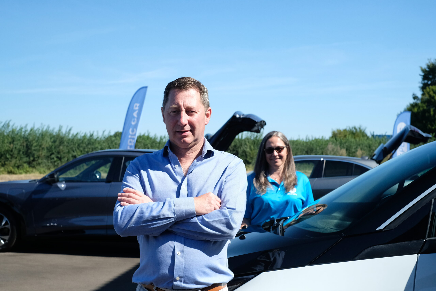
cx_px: 218
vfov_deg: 25.5
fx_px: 642
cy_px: 146
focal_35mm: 53
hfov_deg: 37.5
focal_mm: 35
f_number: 5.6
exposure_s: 1/2000
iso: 1600
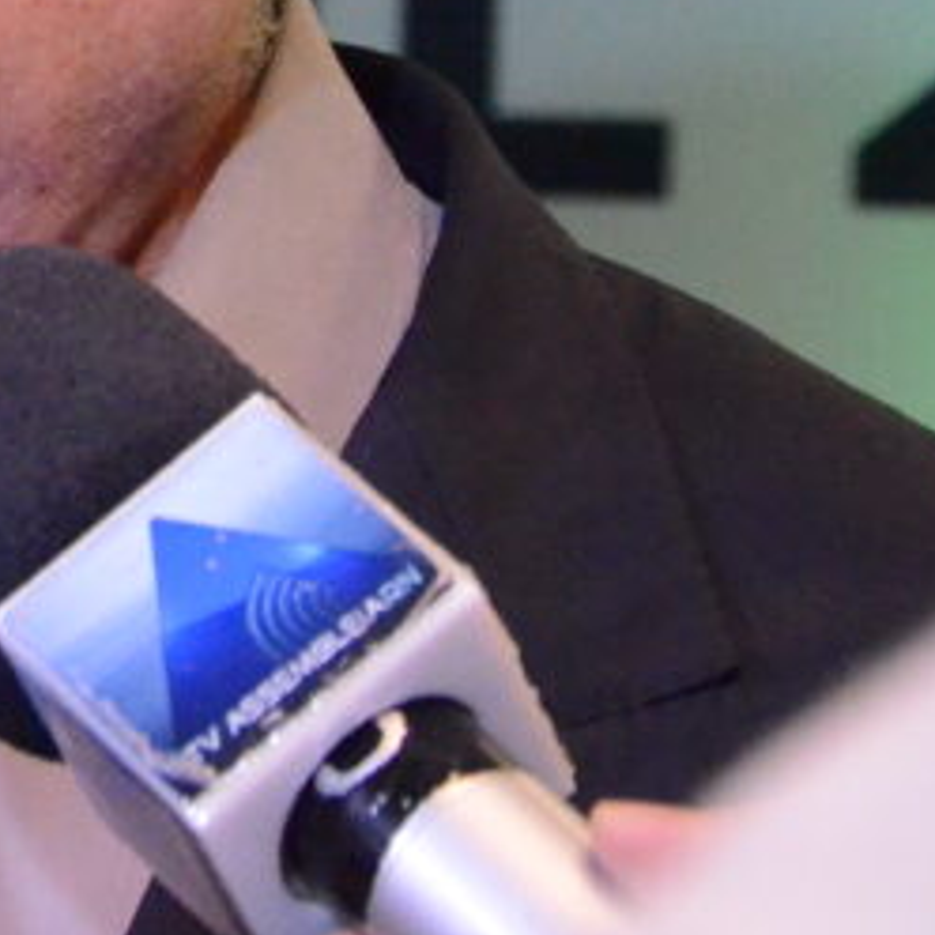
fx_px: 7701
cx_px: -347
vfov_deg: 6.9
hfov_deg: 6.9
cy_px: -162
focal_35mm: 252
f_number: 5.6
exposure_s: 1/400
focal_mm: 48
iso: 6400
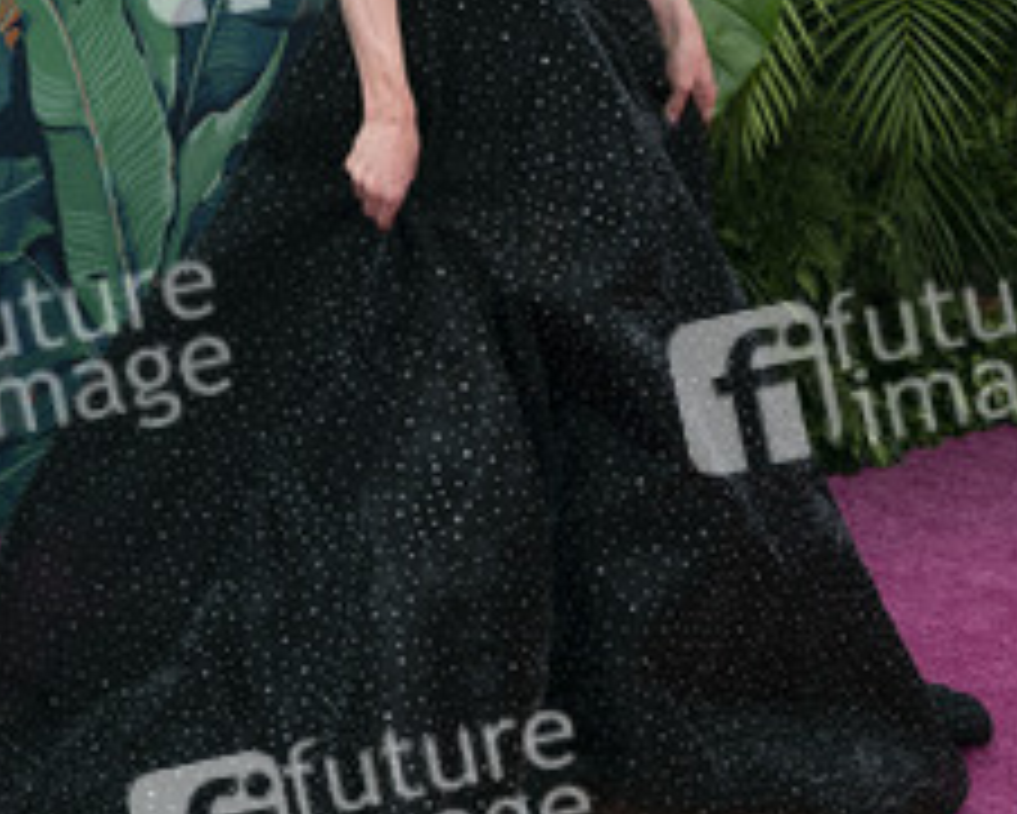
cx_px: 493
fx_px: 2499
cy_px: 144
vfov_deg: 18.3
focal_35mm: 83
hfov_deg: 23.0
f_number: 5.6
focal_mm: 50
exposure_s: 1/200
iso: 400
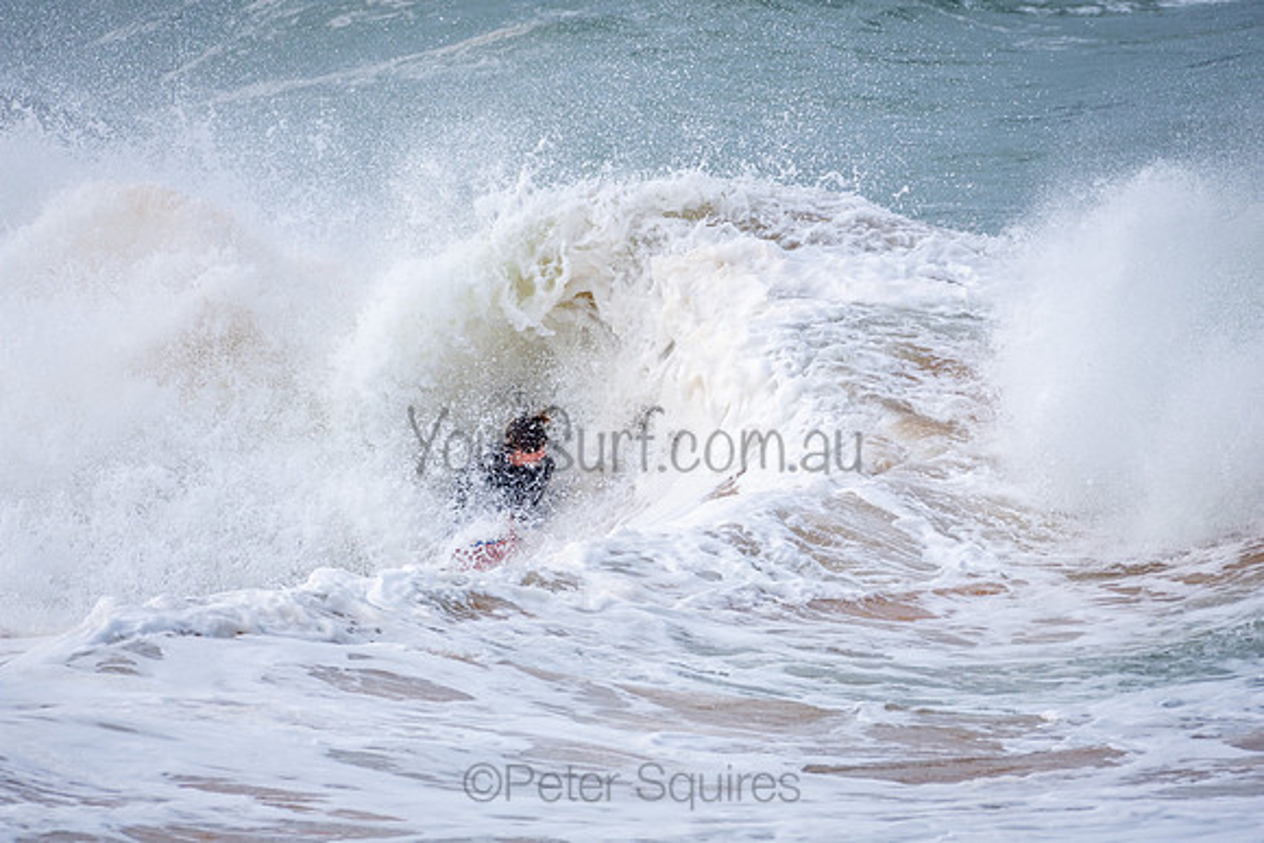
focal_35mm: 750
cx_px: 632
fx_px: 26338
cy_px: 422
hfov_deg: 2.7
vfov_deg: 1.8
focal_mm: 500
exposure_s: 1/1000
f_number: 6.3
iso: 200
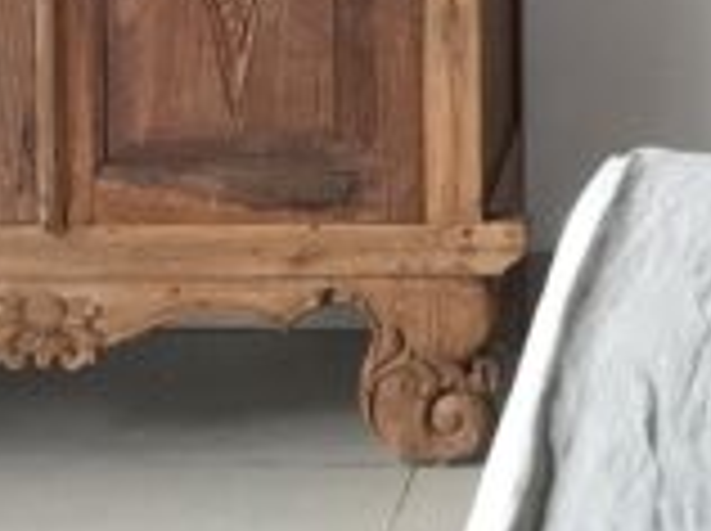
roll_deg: +0.9
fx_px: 3733
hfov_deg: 10.6
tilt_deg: -2.1
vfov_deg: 7.4
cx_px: 972
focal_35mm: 182
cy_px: -896
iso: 32
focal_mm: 3.99
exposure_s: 1/100
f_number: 1.8
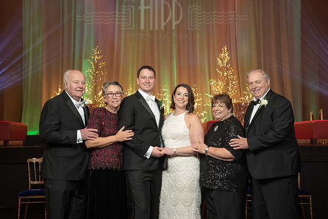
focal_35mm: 49
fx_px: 447
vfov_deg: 27.5
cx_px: 162
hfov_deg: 40.3
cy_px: 110
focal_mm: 48
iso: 2000
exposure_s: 1/100
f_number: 4
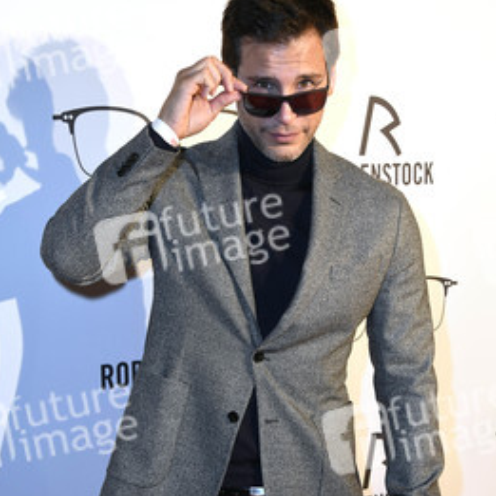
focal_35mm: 73
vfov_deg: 23.6
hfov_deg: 23.7
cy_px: 334
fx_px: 1183
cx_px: 247
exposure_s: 1/125
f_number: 6.3
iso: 2000
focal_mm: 56
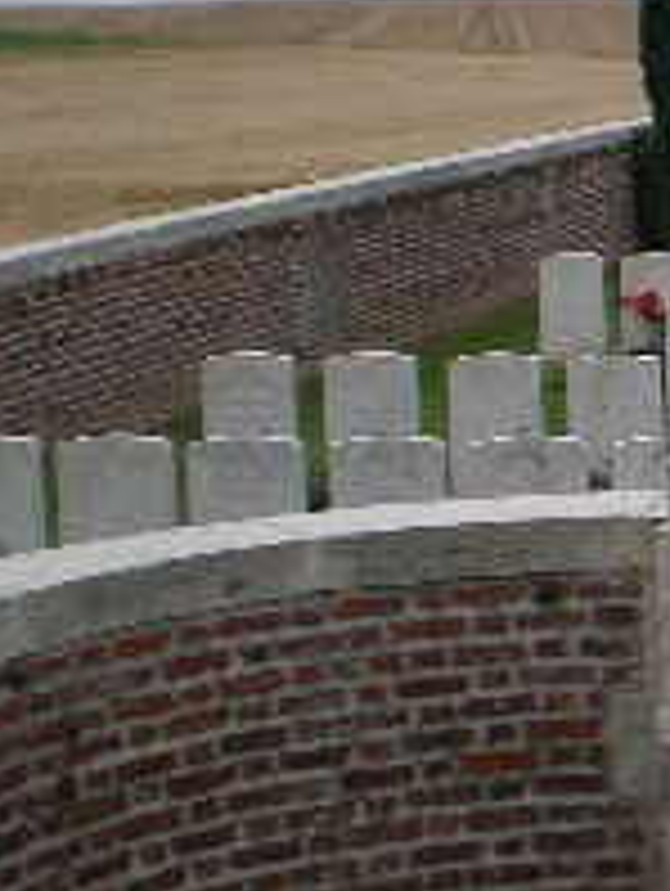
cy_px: 230
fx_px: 2961
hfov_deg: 11.7
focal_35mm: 115
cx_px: 1304
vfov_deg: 17.0
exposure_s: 1/250
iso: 64
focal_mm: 6.3
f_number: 4.6
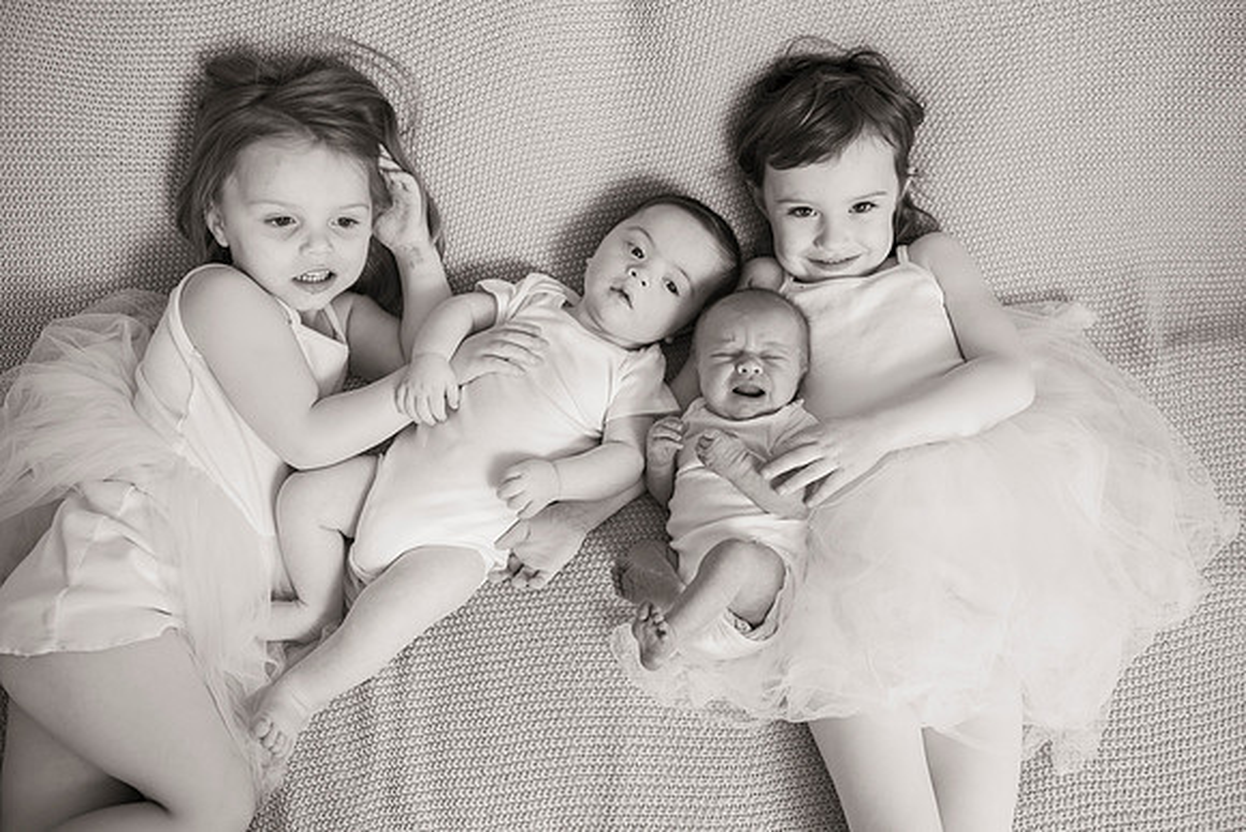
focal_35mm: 33
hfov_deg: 57.9
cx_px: 634
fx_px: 1127
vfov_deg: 40.5
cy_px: 409
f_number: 3.5
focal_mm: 32
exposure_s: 1/125
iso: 200
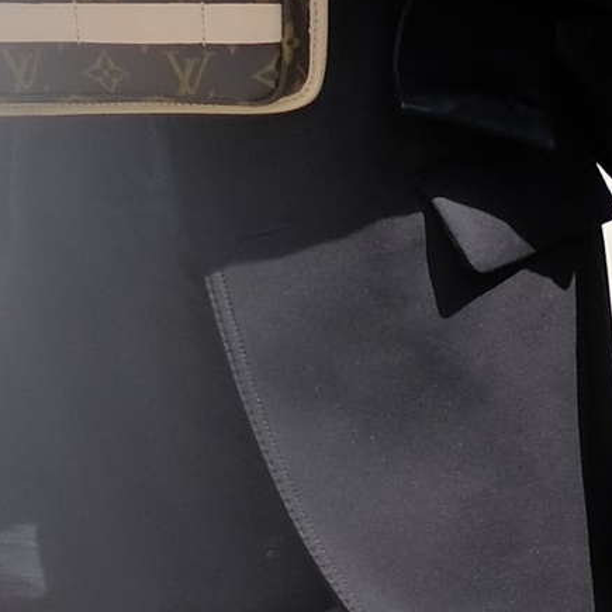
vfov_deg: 4.4
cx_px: 922
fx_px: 7961
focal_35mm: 398
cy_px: 342
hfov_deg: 4.4
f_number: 1.4
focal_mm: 35
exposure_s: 1/8000
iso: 200
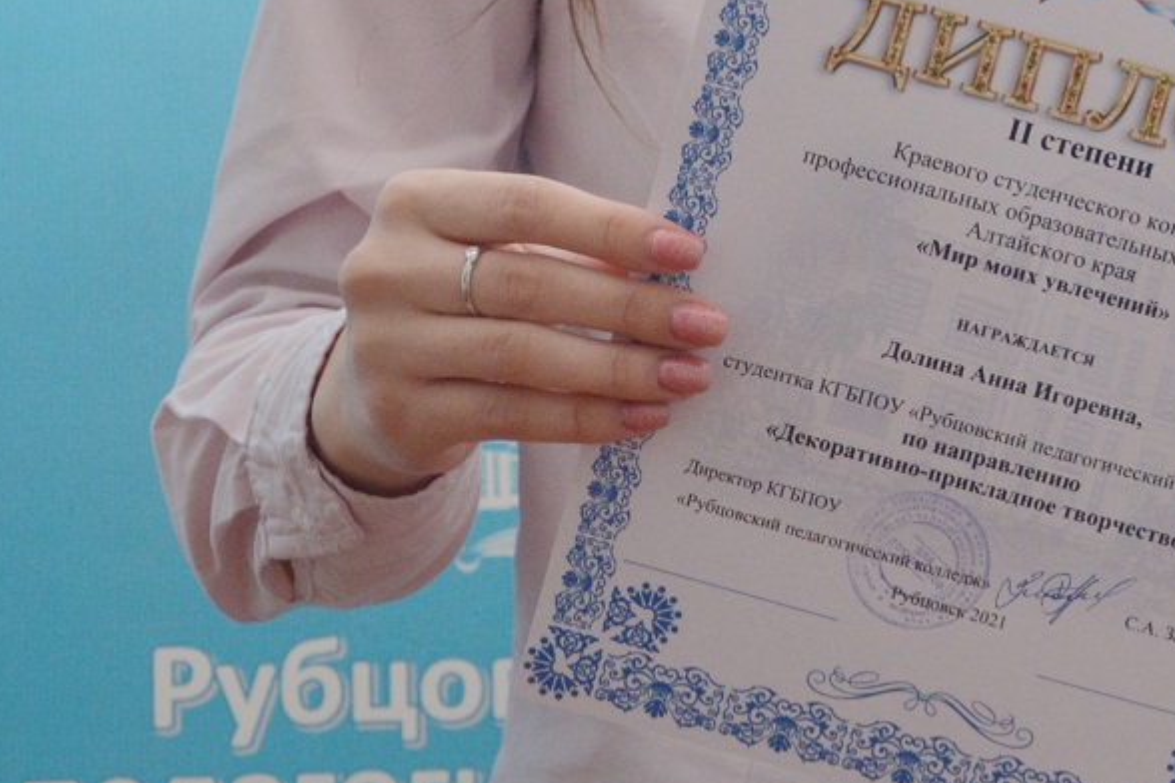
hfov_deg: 10.3
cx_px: 1489
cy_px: -433
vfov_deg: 6.9
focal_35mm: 196
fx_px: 6397
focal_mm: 40
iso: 720
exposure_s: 1/30
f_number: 4.5
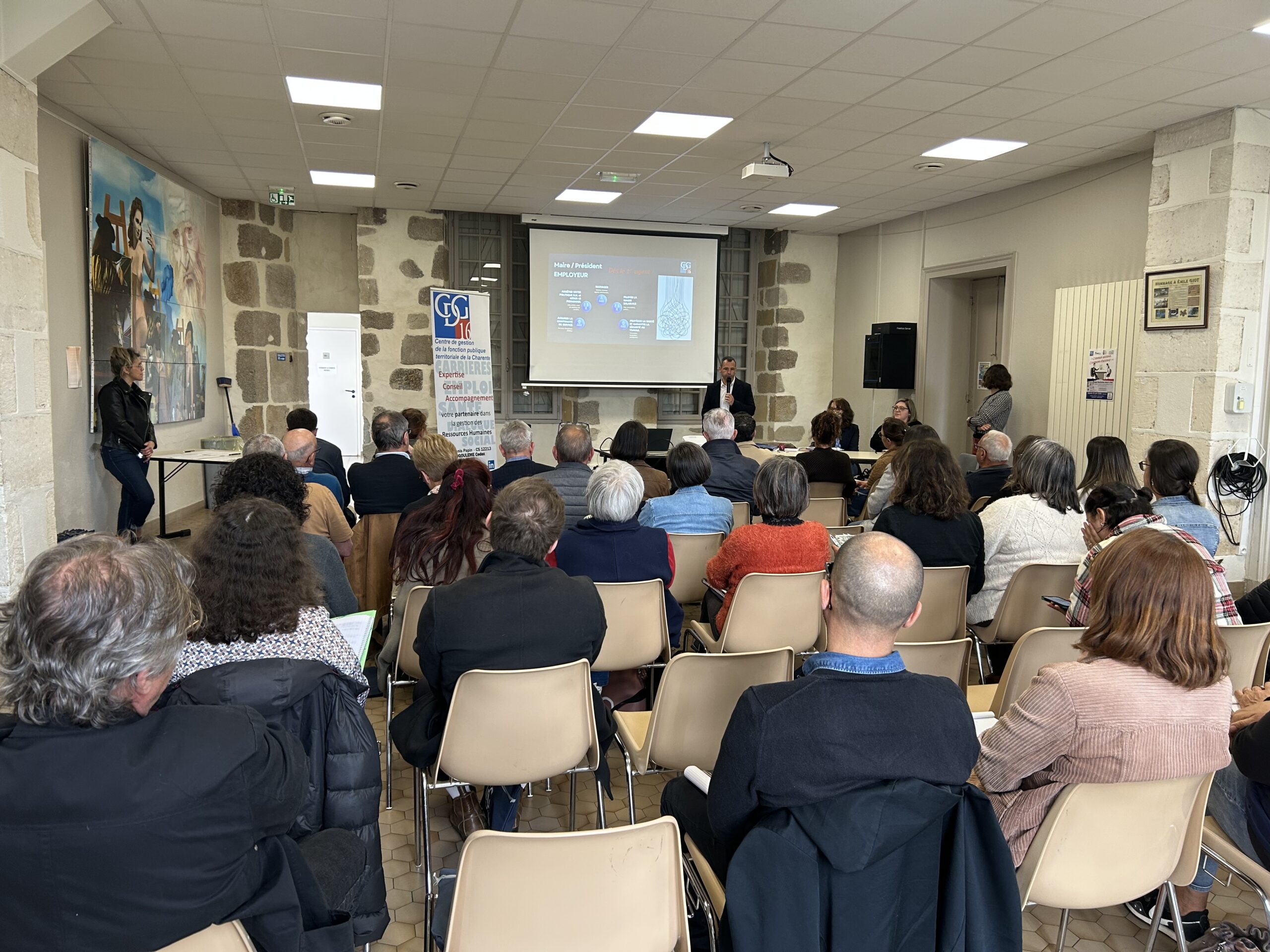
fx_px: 954
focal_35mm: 26
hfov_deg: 67.3
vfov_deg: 53.1
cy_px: 476
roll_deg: -0.5
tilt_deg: -6.5
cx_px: 635
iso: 100
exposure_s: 1/100
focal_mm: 5.7
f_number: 1.5
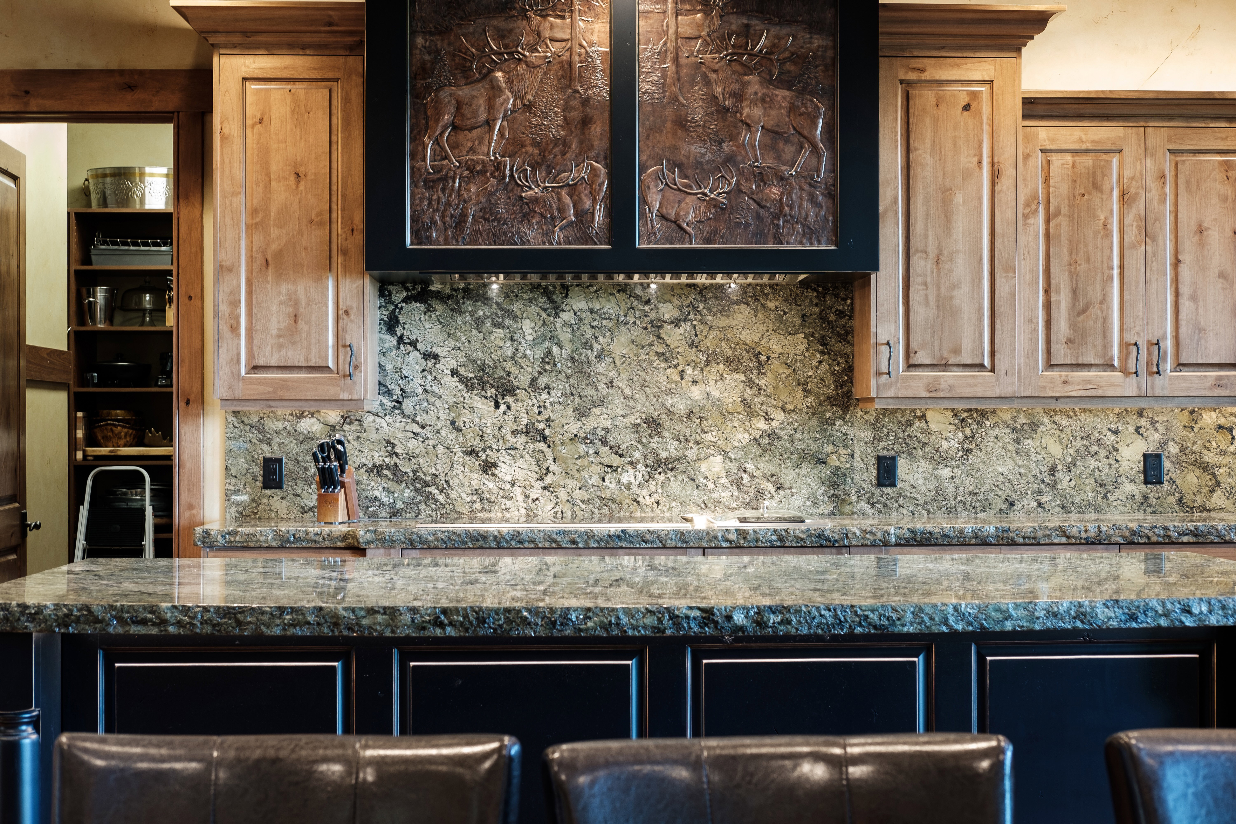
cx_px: 618
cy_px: 412
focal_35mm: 53
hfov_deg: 37.5
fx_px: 1820
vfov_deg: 25.5
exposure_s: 1
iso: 200
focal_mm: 35
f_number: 5.6
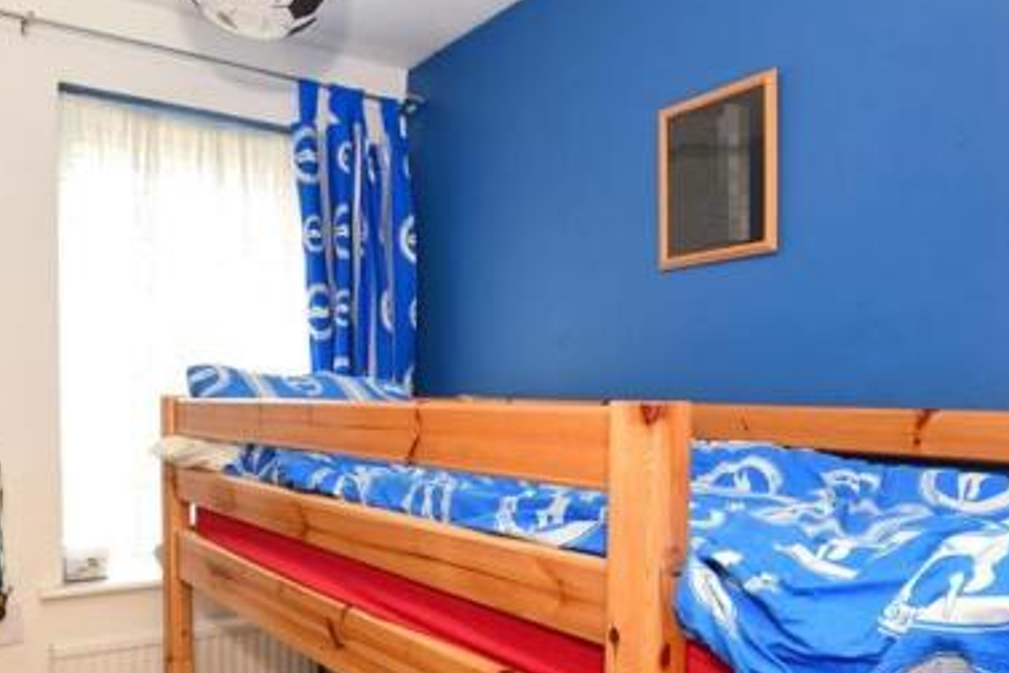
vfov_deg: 48.9
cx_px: 408
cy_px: 437
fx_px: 729
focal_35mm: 26
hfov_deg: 68.8
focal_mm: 10
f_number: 6.3
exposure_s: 1/60
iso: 400
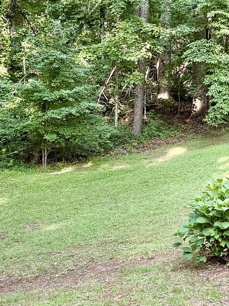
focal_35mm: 104
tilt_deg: -10.3
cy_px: 203
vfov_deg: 18.8
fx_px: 917
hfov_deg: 14.2
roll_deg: -0.6
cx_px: 125
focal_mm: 5.96
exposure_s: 1/200
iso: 125
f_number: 1.6
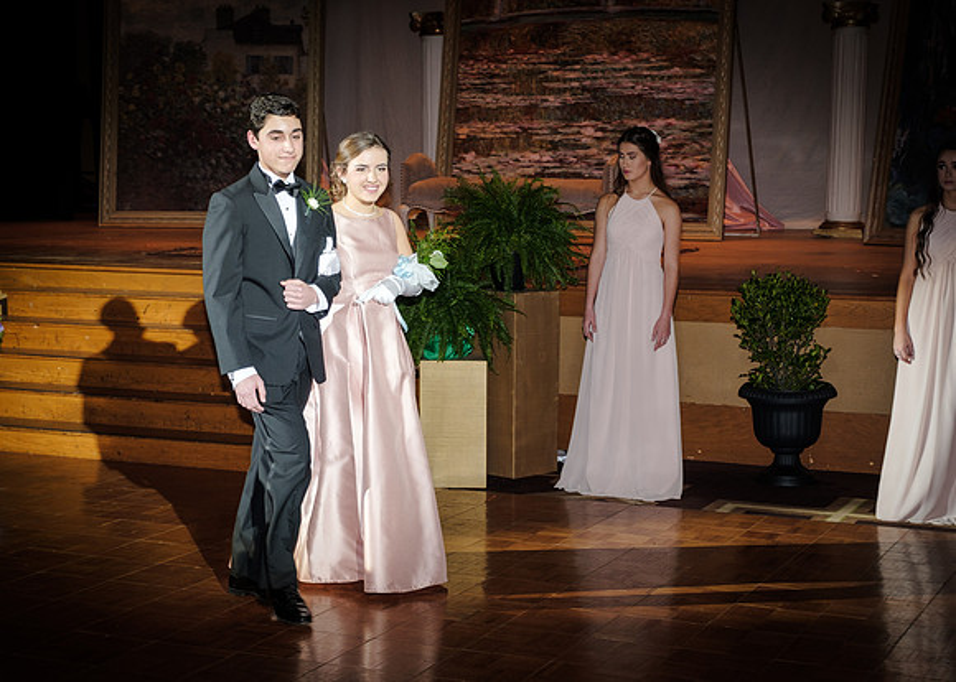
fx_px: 1670
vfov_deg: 23.1
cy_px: 381
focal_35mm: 62
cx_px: 535
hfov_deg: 31.9
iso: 200
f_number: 2.8
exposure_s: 1/125
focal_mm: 30.2
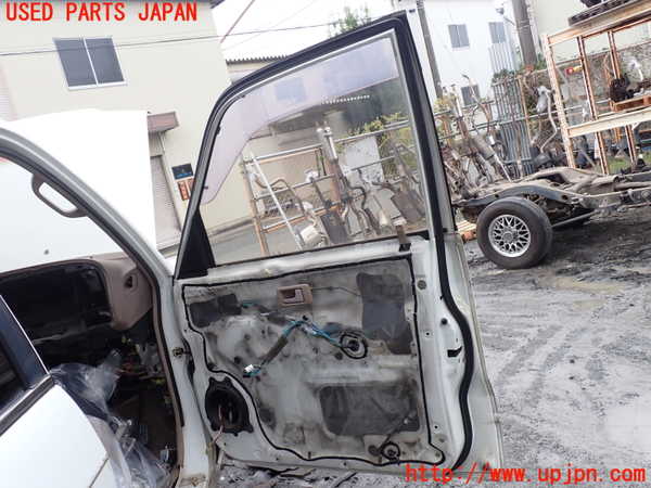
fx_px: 564
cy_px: 244
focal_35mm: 30
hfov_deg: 60.0
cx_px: 326
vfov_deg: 46.8
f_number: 3.2
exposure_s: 1/160
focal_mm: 5.4
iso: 100
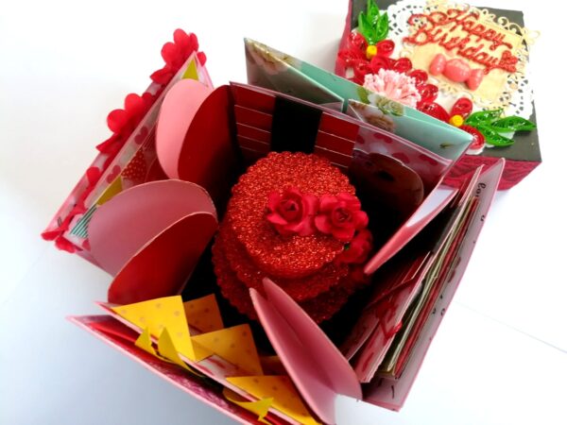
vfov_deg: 53.1
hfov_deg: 67.3
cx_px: 284
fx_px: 426
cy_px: 212
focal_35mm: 26
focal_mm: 3.83
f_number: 2.2
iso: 100
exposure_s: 1/30
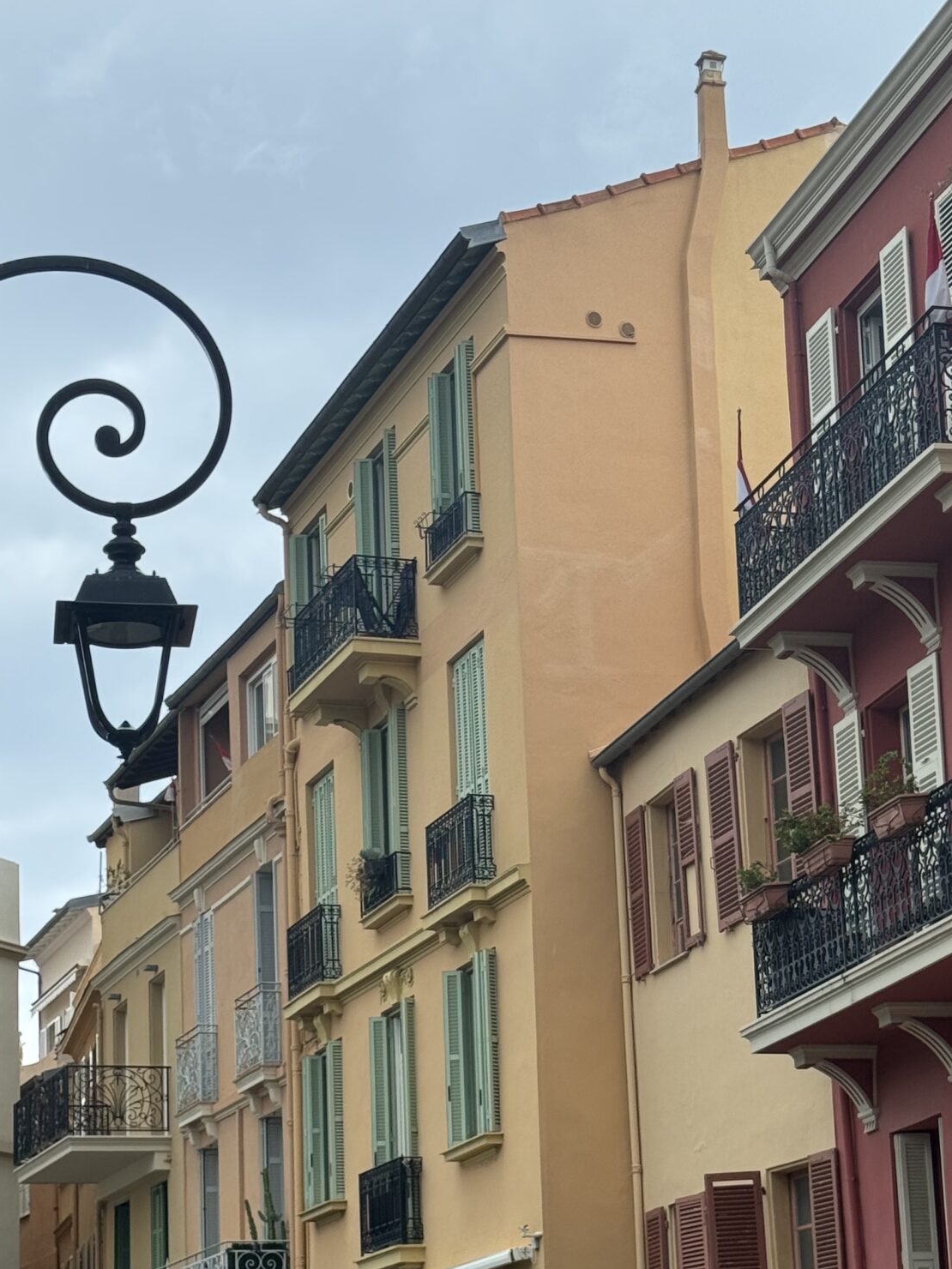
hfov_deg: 17.8
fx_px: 3044
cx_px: 592
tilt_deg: +11.9
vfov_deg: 23.4
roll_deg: +2.3
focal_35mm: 83
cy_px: 920
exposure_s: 1/1094
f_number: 1.78
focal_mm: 6.76
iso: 64
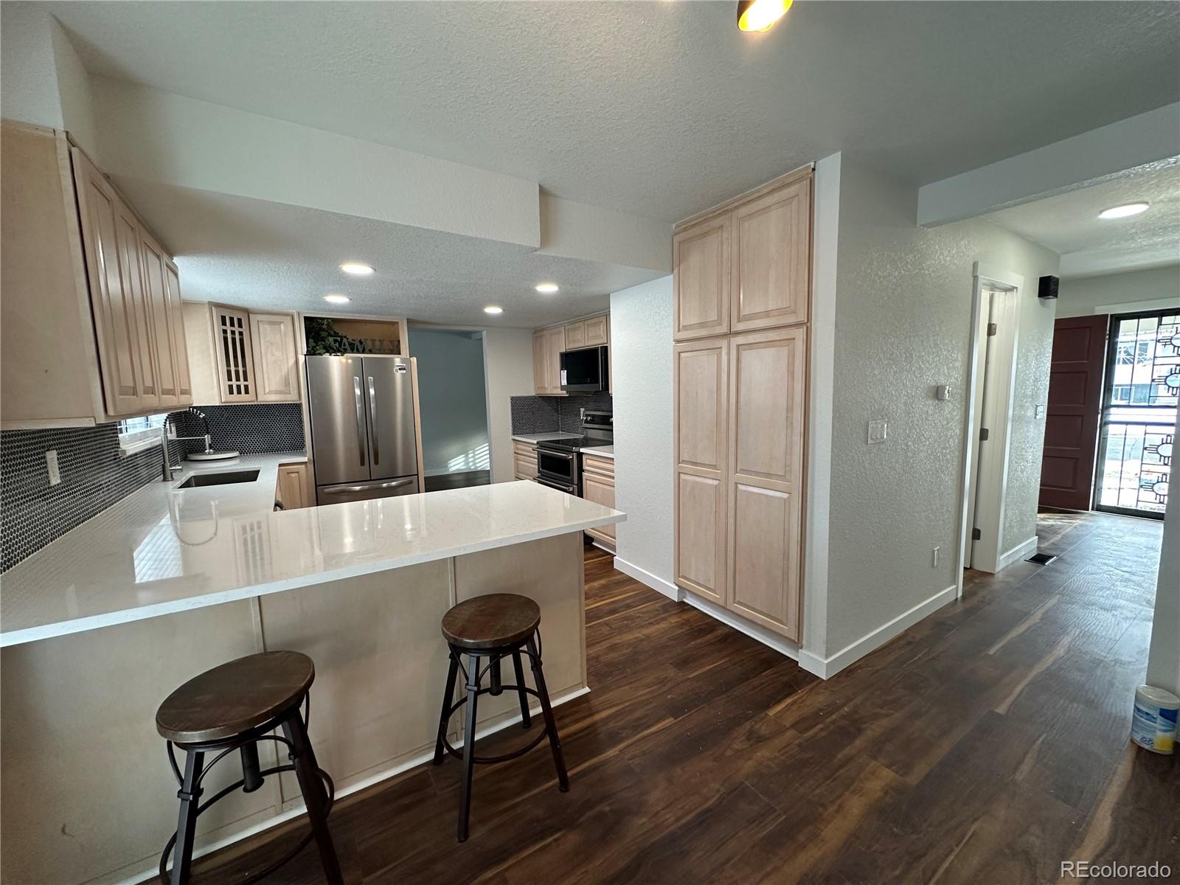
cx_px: 590
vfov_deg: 85.7
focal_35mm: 14
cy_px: 442
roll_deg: +1.5
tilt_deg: -6.2
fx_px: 477
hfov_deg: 102.1
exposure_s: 1/120
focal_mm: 2.22
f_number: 2.2
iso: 200
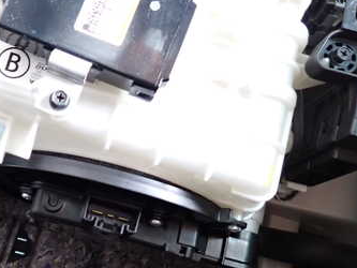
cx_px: 71
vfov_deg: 31.8
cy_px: 192
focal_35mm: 45
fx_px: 464
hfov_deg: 40.3
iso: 320
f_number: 2
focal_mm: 4.5
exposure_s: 1/30
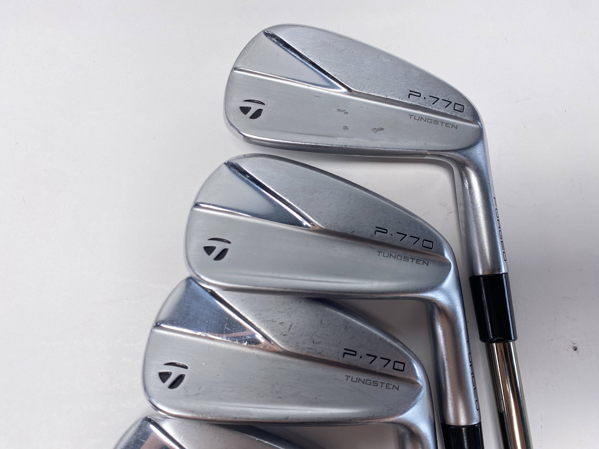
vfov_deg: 53.1
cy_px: 224
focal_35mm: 26
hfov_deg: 67.3
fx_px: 450
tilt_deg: -82.5
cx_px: 300
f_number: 1.8
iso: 32
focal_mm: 4.25
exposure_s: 1/200
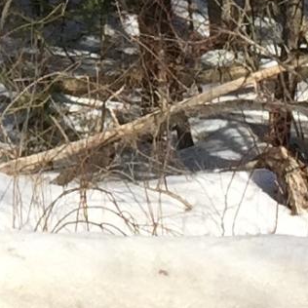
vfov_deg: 7.0
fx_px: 2446
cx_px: -411
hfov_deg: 6.8
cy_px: -307
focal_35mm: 243
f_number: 2.2
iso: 32
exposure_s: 1/1236
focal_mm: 4.15
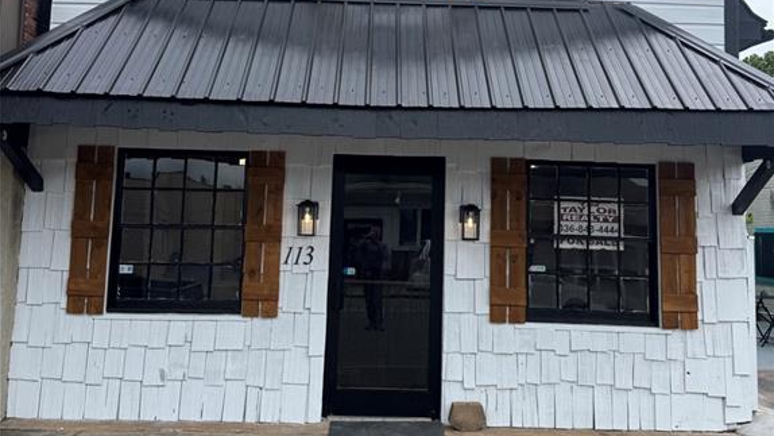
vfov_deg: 33.5
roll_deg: -1.0
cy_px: 157
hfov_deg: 56.6
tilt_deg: +4.7
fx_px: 718
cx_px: 387
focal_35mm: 35
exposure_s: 1/3096
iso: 80
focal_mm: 6.76
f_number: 1.78
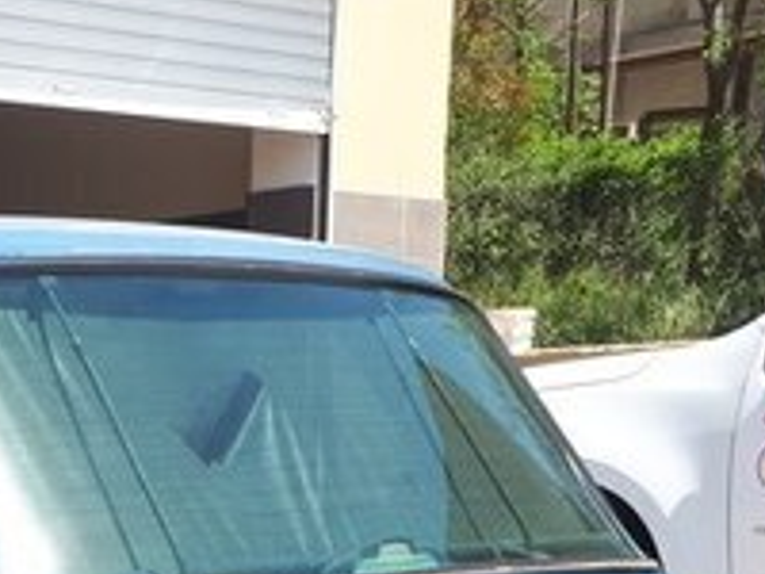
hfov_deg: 20.1
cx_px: -241
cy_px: 844
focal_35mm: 89
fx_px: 1967
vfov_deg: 15.4
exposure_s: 1/752
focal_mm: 3.6
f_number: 1.9
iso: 40
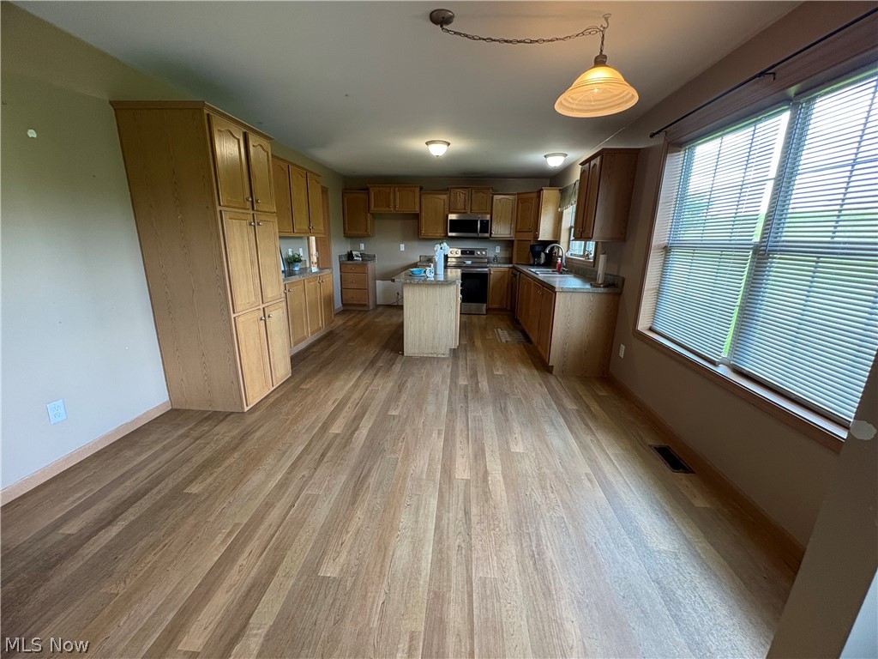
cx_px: 439
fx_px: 355
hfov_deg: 102.1
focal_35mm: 14
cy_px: 330
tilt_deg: -13.4
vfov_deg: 85.7
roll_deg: -0.3
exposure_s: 1/60
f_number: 2.2
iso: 320
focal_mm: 2.22
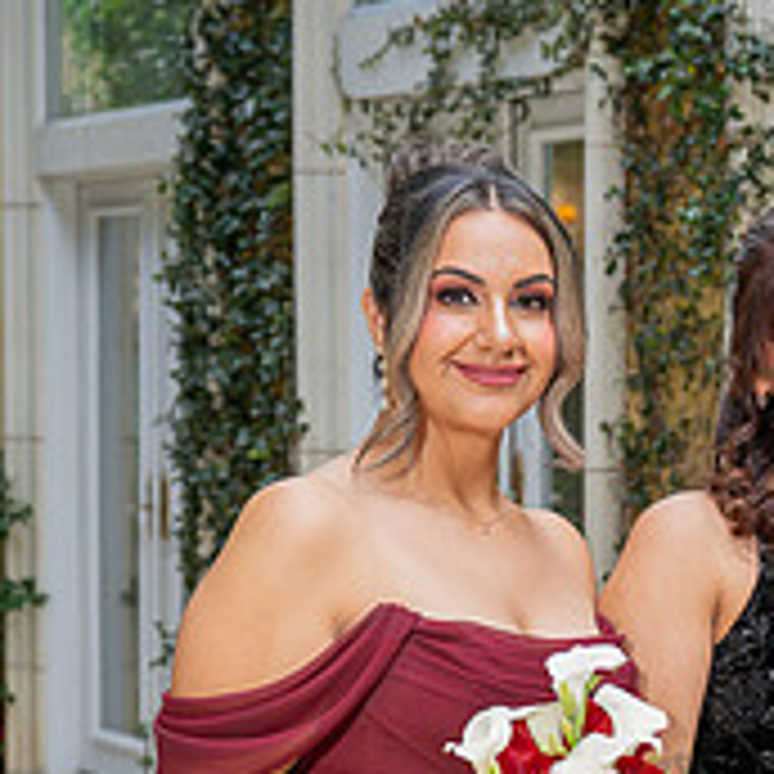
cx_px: 1188
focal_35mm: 135
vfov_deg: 12.8
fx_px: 3415
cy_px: 691
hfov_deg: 12.3
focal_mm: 47
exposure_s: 1/200
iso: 200
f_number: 5
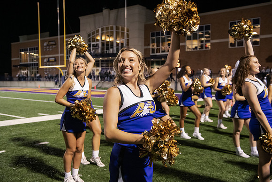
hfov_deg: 53.1
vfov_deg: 36.9
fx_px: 272
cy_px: 91
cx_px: 136
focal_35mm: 36
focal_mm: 36
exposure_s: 1/400
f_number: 4
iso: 5000
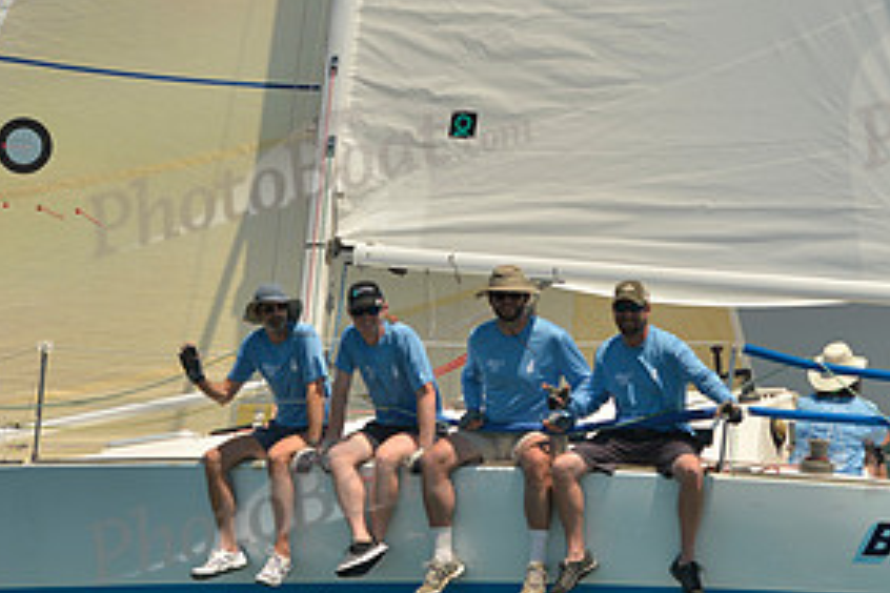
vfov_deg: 9.5
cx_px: 697
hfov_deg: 14.2
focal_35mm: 144
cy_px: 295
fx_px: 3560
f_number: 7.1
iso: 200
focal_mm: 70
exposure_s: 1/640
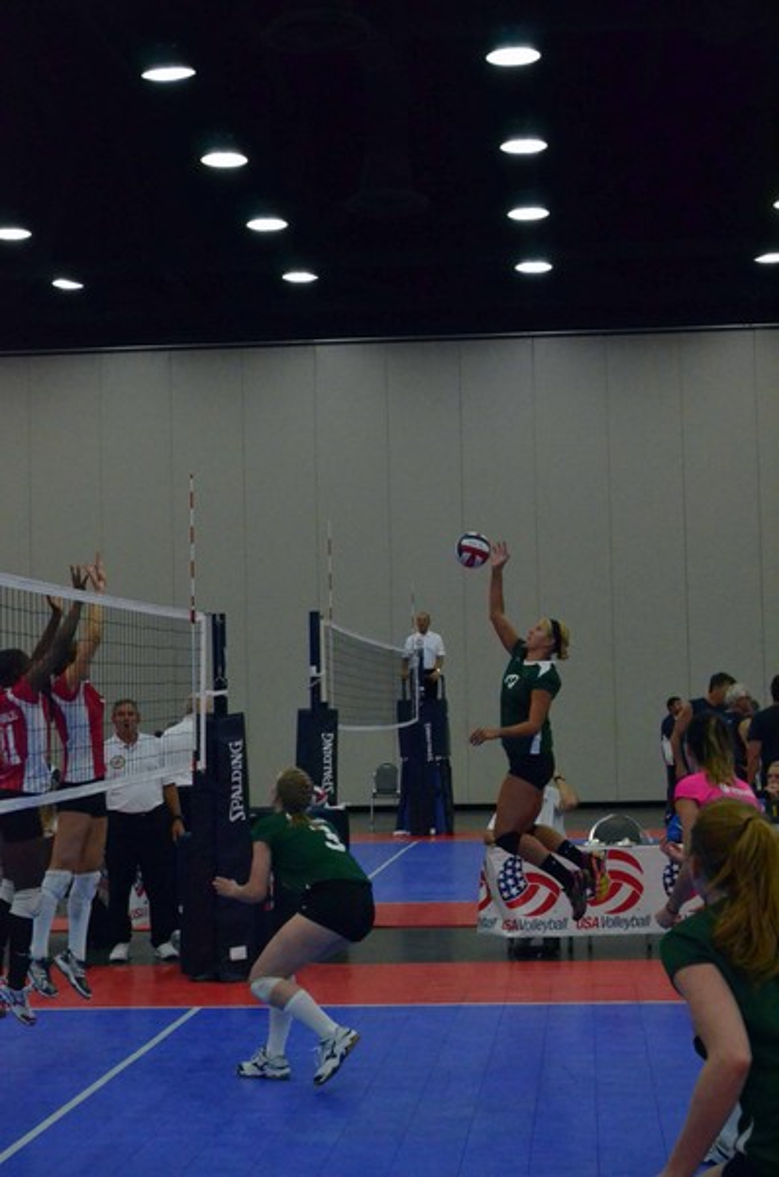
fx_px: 2153
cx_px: 390
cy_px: 588
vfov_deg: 30.6
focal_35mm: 66
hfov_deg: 20.5
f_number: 5.3
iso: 6400
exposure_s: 1/1250
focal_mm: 44
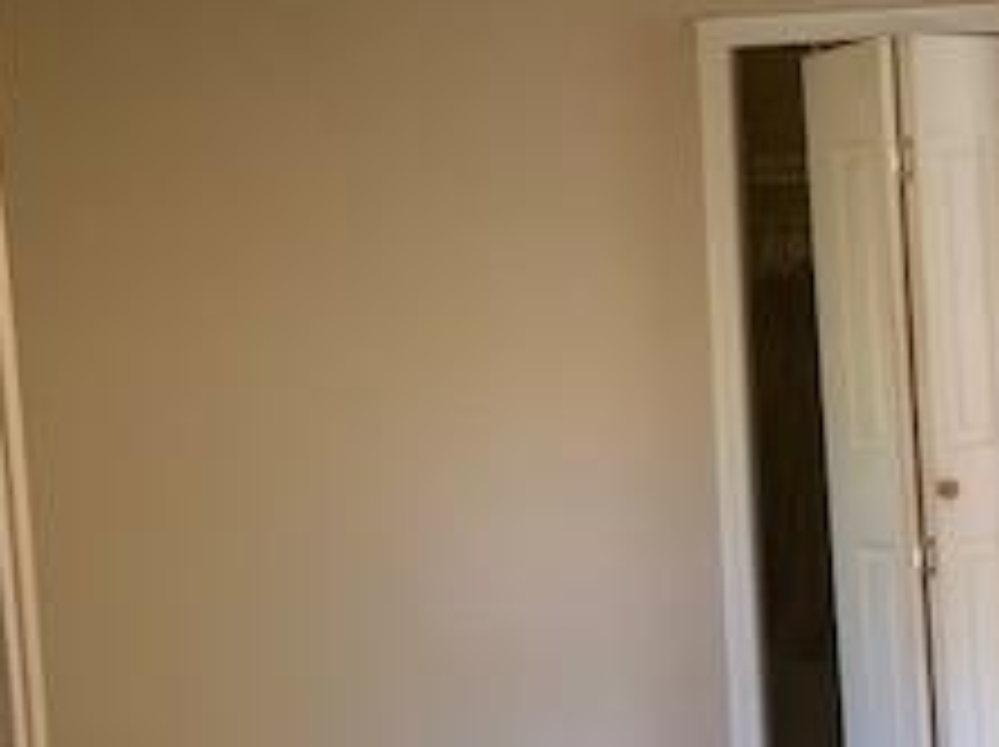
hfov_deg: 25.6
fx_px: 2162
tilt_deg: -7.0
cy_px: 531
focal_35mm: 75
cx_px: 778
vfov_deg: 19.5
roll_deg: +2.7
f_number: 1.8
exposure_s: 1/60
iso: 200
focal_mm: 4.25
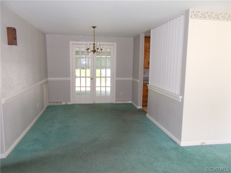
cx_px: 116
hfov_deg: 67.3
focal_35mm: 26
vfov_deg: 53.1
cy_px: 86
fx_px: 174
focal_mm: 4.6
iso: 180
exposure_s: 1/25
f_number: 3.2
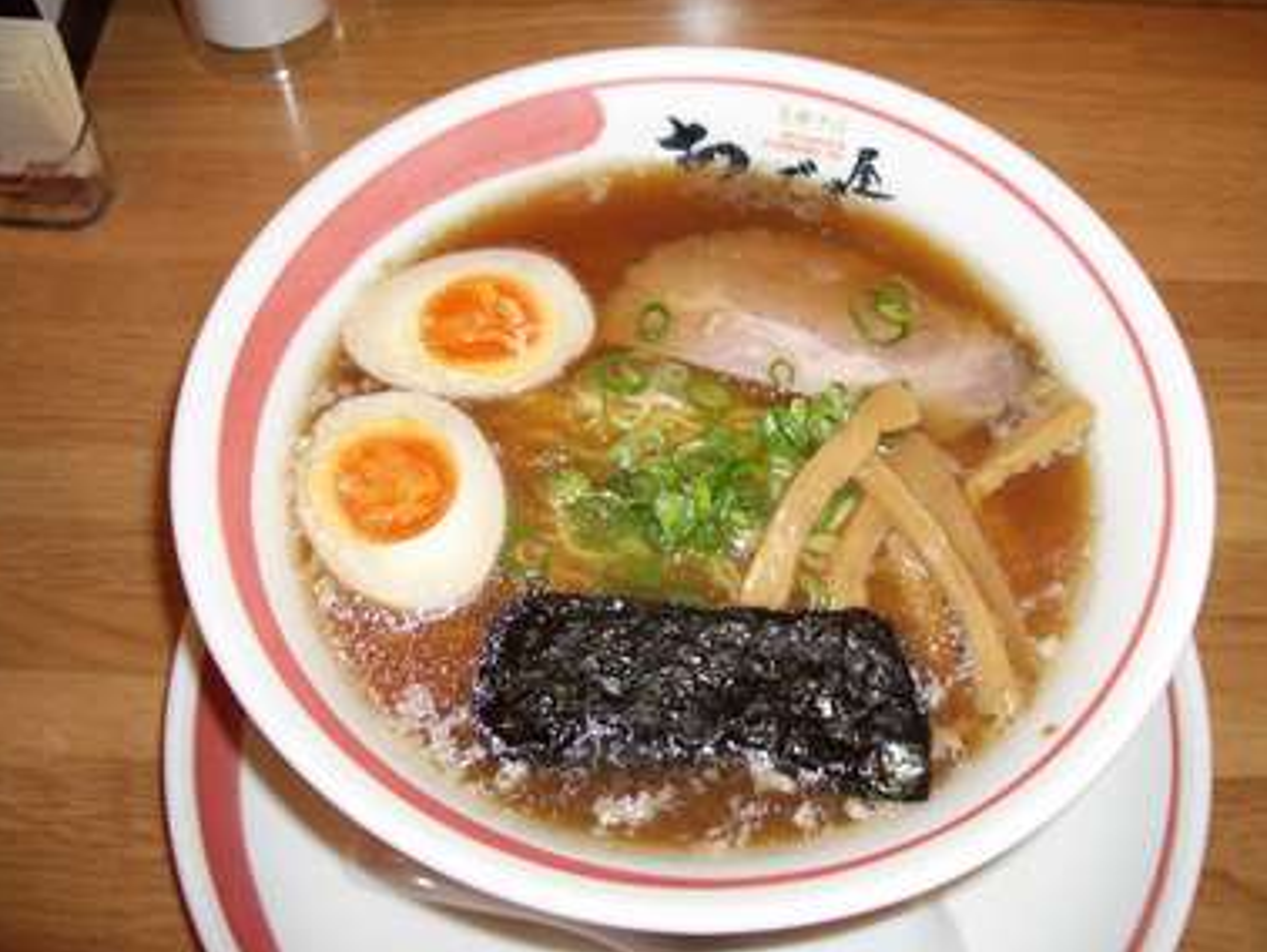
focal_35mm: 37
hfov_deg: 50.1
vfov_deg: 38.7
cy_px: 493
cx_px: 634
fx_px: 1355
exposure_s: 1/60
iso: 200
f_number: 2.6
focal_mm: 5.8
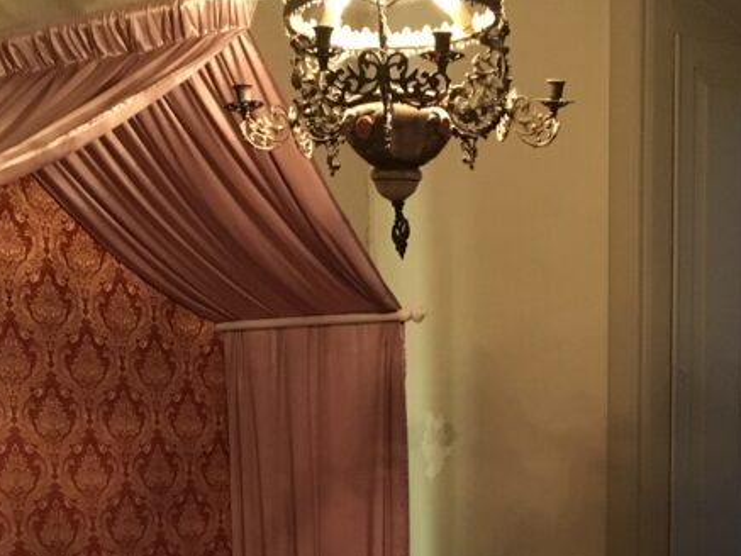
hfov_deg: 28.5
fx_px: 1456
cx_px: 422
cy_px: 593
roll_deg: +1.5
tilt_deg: -5.5
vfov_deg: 20.7
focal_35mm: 68
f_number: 2.2
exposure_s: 1/17
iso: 400
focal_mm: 4.15
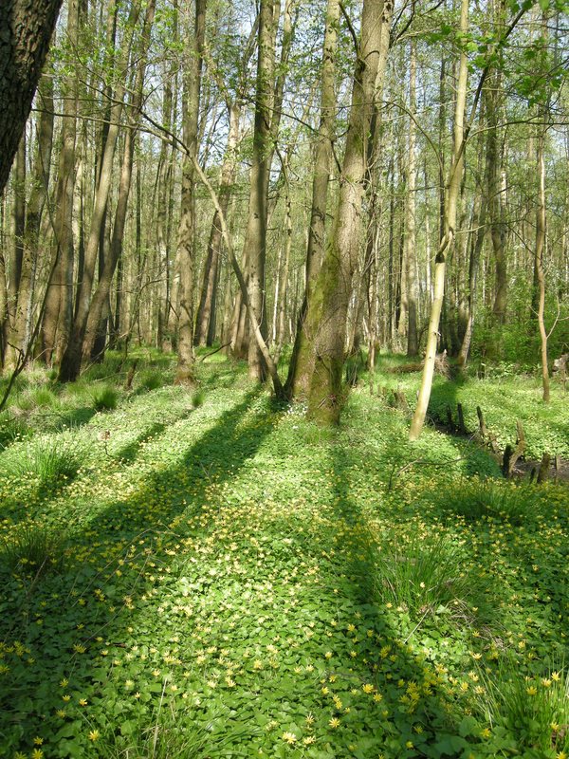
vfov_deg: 51.4
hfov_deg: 39.7
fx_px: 789
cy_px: 380
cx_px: 284
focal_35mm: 36
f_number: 3.8
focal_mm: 7.5
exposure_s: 1/106
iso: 64
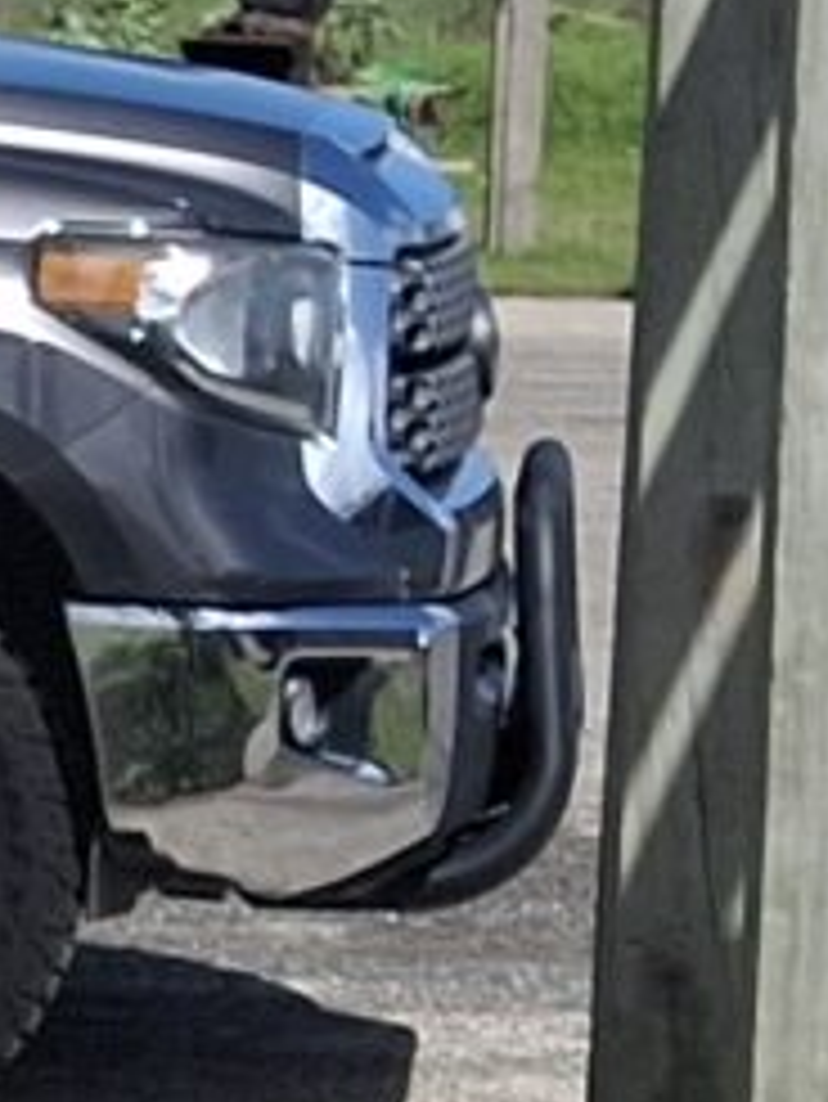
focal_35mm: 261
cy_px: 765
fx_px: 8317
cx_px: -2542
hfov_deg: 5.1
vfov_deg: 7.6
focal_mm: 4.69
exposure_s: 1/1086
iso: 25
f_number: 1.8
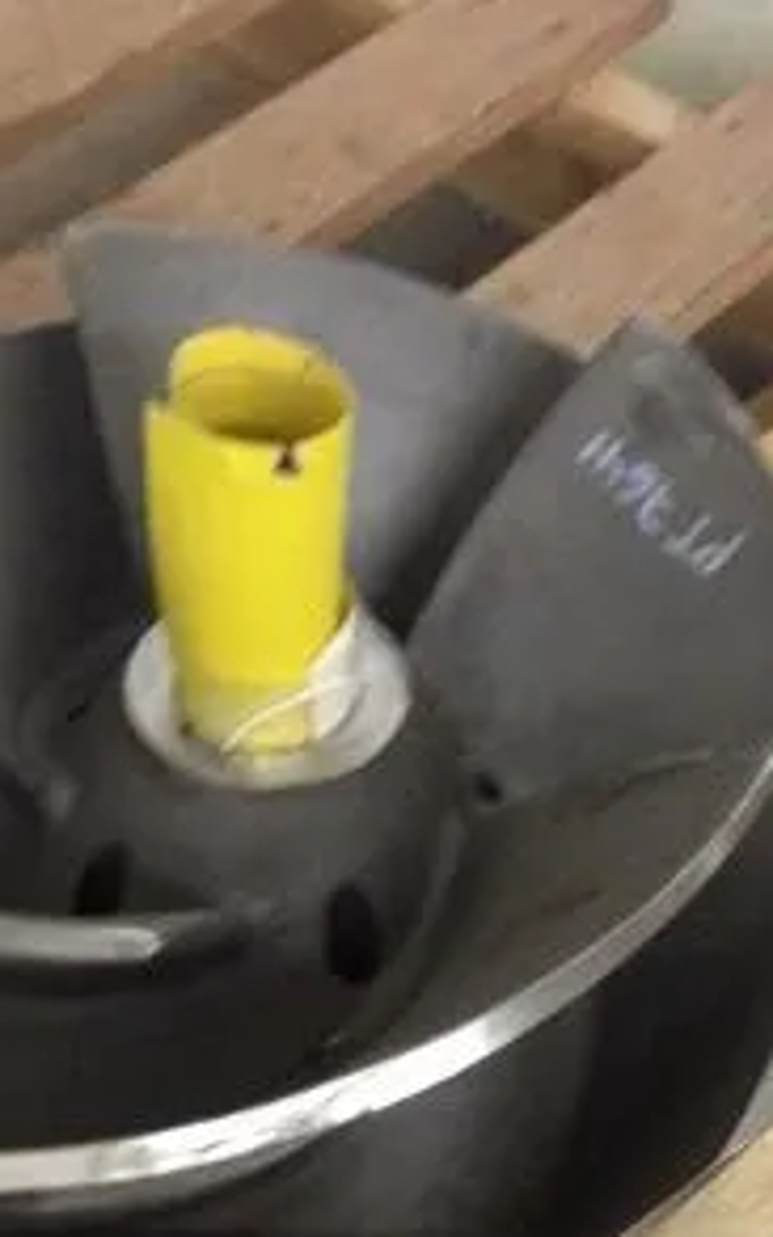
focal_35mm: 81
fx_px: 2732
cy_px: 840
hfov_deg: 16.1
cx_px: 270
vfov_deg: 25.4
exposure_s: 1/20
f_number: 2.4
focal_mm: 4.28
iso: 320
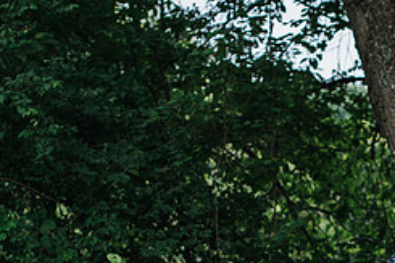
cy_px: 344
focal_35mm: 136
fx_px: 1491
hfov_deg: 14.8
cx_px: 392
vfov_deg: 9.9
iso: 140
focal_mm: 50
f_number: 2.8
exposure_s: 1/320
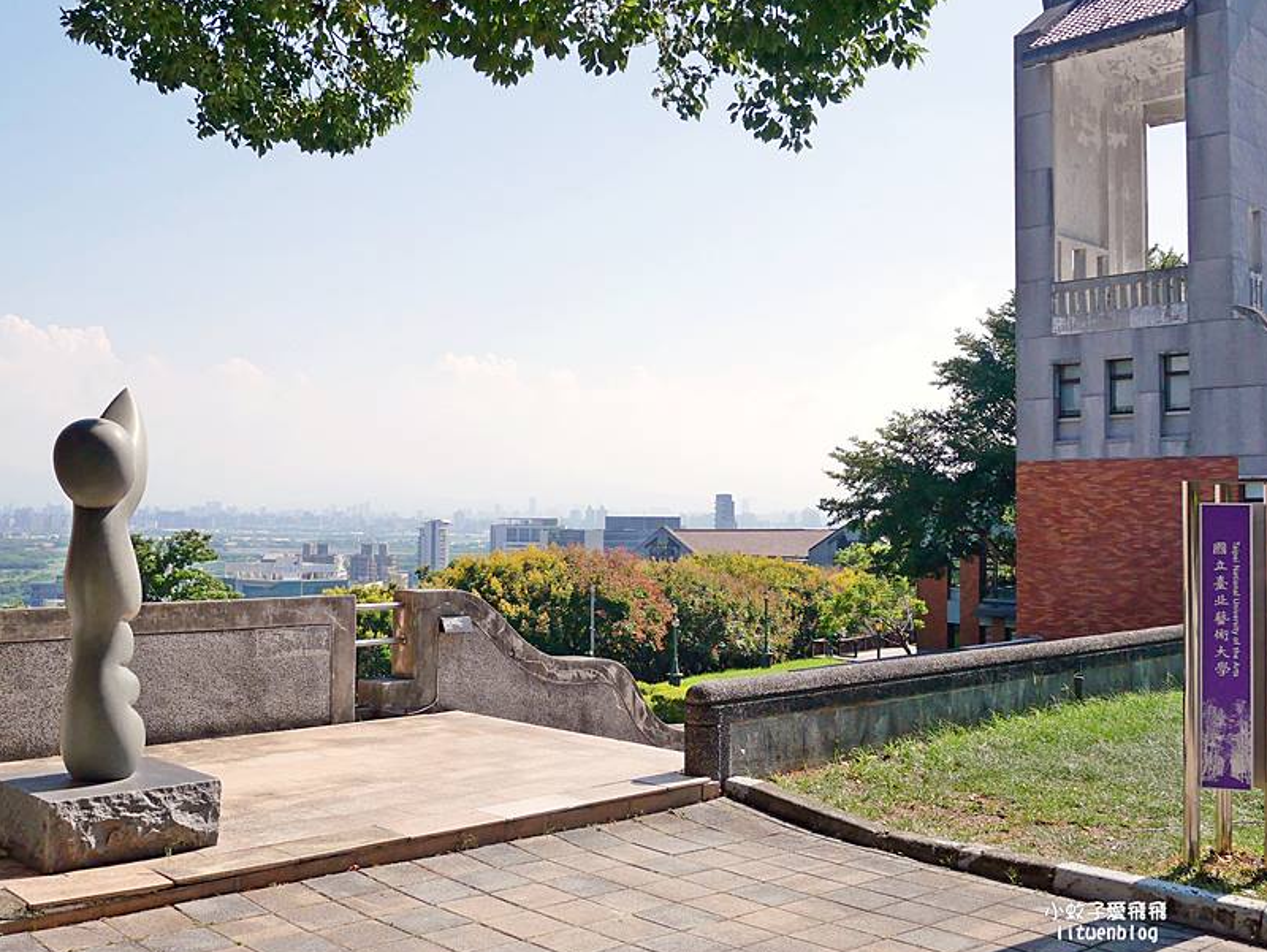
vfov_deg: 40.7
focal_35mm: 35
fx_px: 1282
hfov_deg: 52.6
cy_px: 452
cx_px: 611
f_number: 5
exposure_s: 1/1600
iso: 200
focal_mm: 14
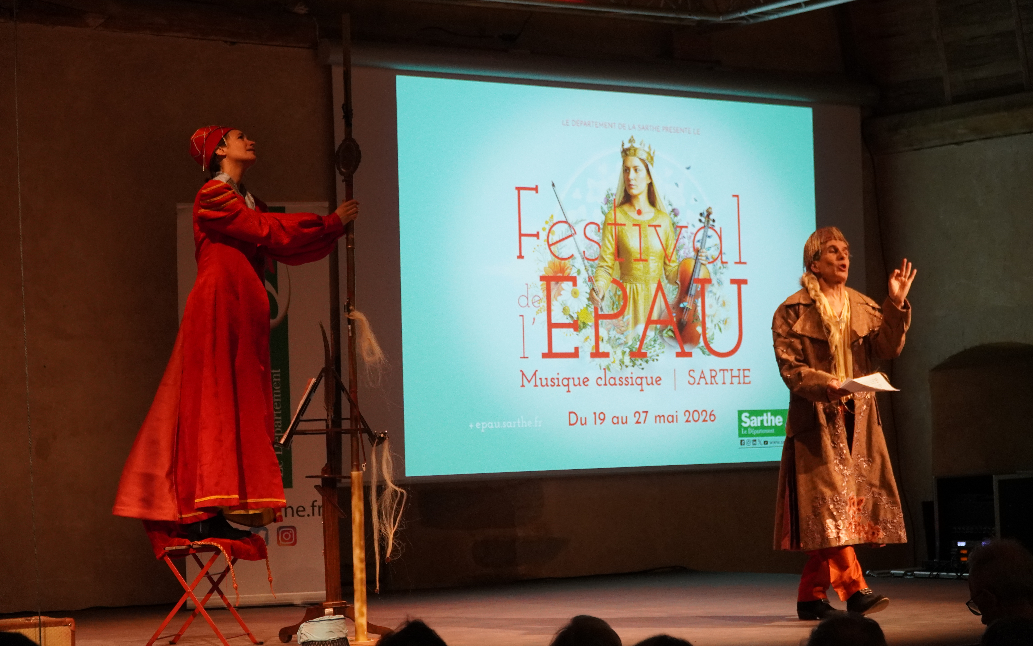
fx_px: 2126
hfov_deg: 27.3
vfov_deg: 17.3
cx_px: 520
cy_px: 304
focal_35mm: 76
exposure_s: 1/160
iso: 2000
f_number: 4
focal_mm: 49
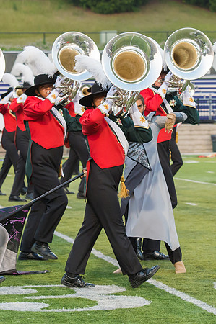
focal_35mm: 187
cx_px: 93
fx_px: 1689
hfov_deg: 7.3
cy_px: 112
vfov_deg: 11.0
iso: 3200
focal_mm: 92
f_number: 5
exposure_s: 1/640
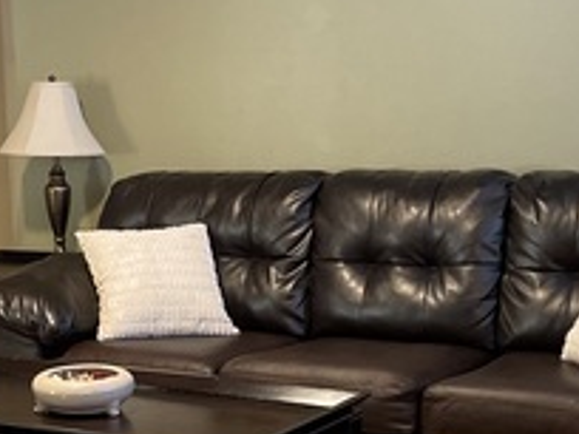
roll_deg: +2.9
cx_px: 177
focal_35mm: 85
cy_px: 315
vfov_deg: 17.3
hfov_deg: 22.9
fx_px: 1422
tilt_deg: -9.2
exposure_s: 1/60
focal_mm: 4.2
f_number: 1.6
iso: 400
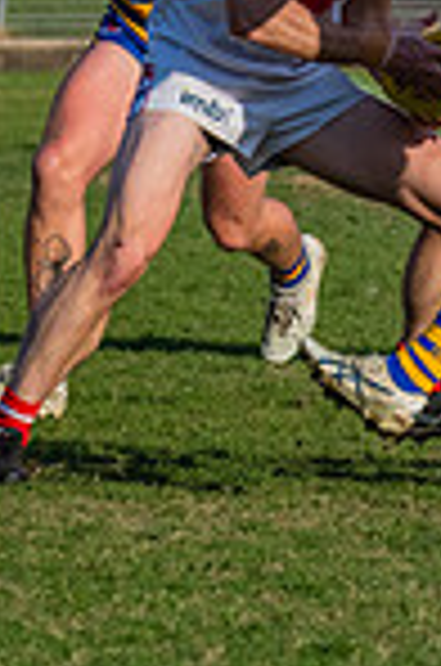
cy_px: 58
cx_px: 526
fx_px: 16448
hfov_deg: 1.5
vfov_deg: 2.3
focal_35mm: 891
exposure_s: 1/1600
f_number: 8
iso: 800
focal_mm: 210
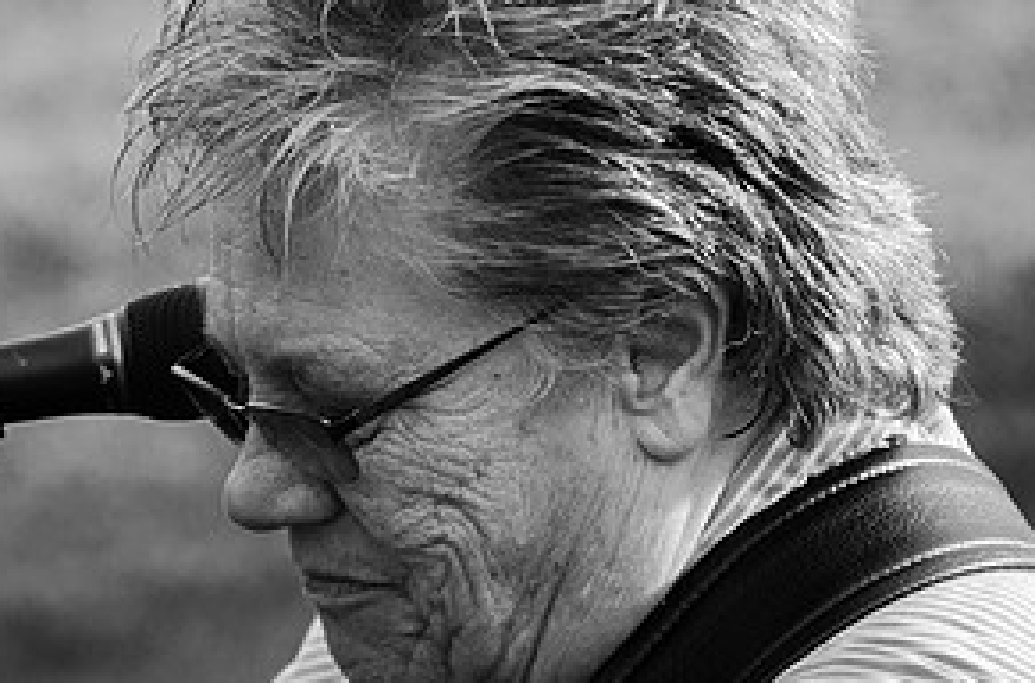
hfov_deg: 5.1
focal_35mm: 404
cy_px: 342
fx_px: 11577
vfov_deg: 3.4
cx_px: 469
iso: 200
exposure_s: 1/500
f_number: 5.6
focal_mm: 135
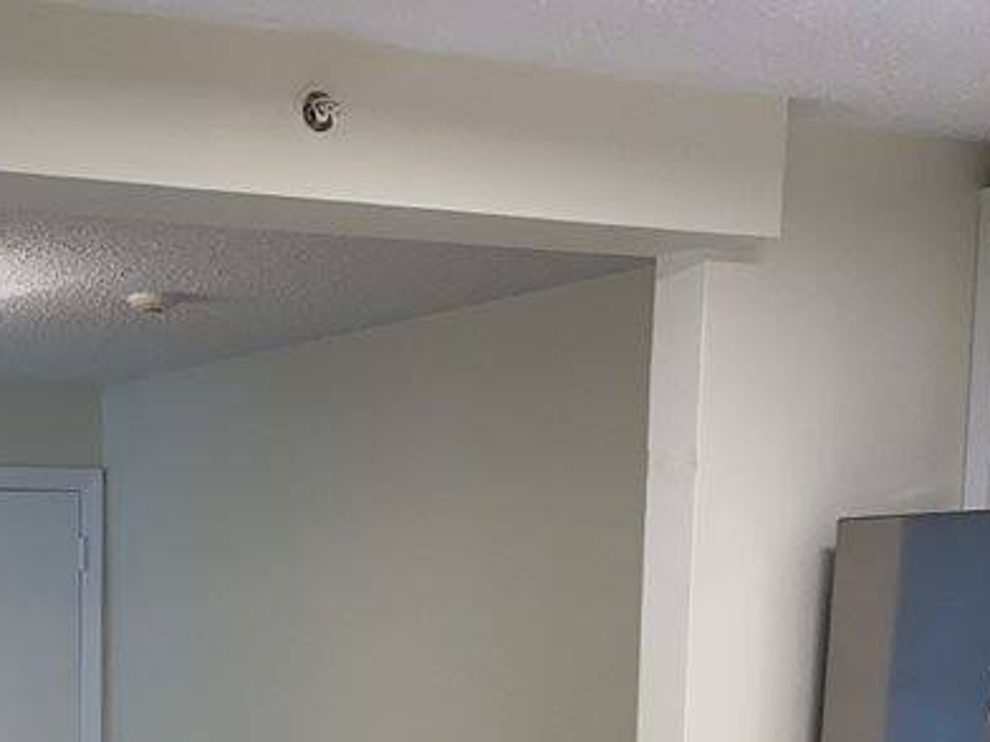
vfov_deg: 20.1
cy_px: 929
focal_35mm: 68
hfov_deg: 26.8
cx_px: -33
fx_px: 1945
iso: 40
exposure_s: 1/30
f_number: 1.8
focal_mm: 4.25
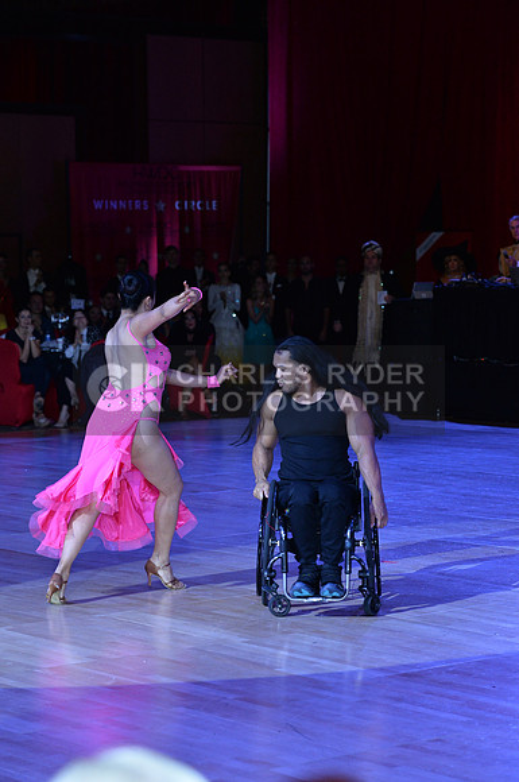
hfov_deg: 13.4
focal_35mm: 102
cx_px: 260
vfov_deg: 20.0
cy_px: 391
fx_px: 2212
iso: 2000
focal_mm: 102
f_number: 5
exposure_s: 1/250
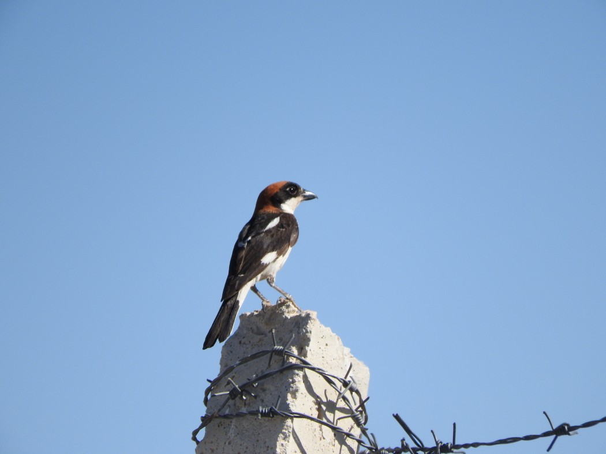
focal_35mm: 1200
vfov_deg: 1.2
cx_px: 303
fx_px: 21012
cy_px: 227
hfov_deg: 1.7
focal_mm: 215
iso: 100
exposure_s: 1/640
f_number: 6
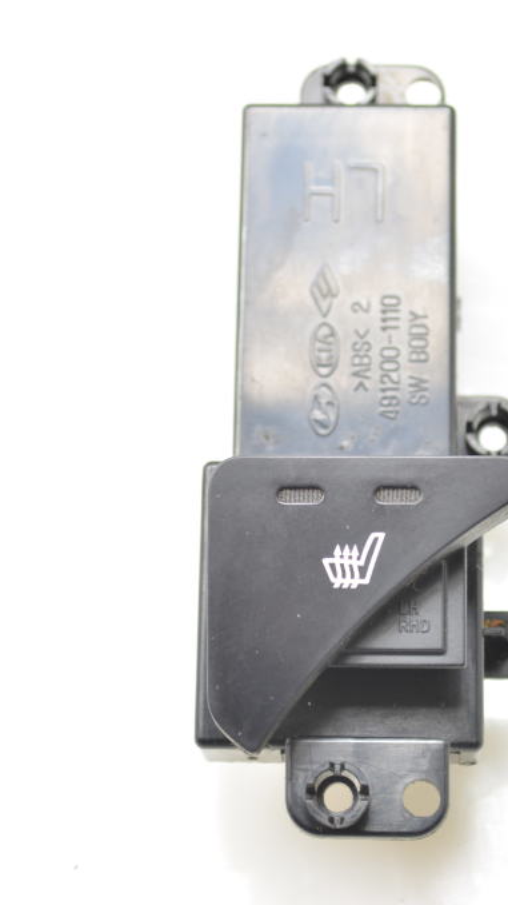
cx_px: 319
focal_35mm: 107
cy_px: 452
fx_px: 2559
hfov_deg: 11.3
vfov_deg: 20.0
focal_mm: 45
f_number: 5.3
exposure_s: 1/10
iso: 100
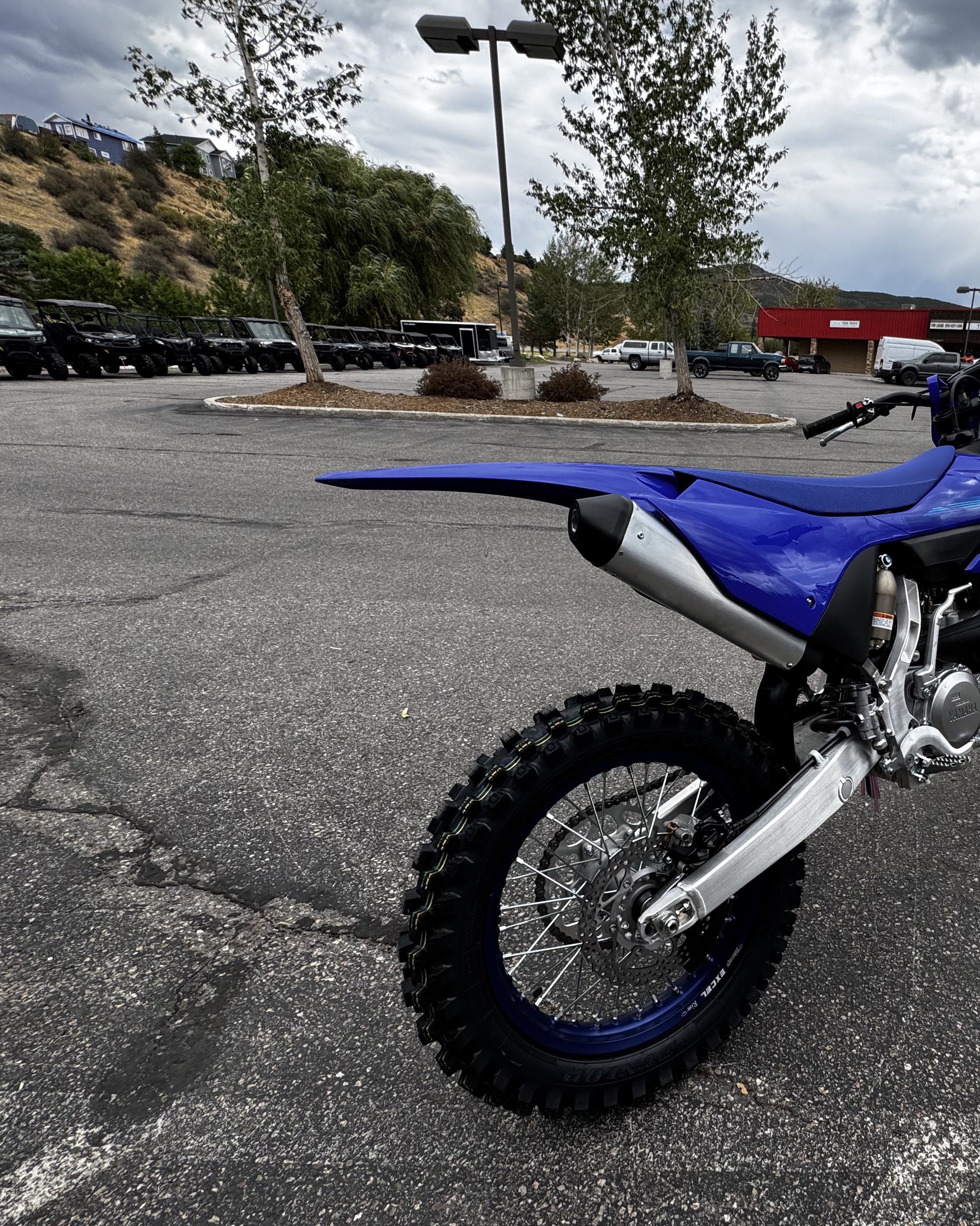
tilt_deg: -21.9
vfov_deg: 83.3
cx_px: 758
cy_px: 635
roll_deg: -2.5
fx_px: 689
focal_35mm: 19
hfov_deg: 65.6
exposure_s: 1/495
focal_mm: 2.22
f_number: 2.2
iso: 40
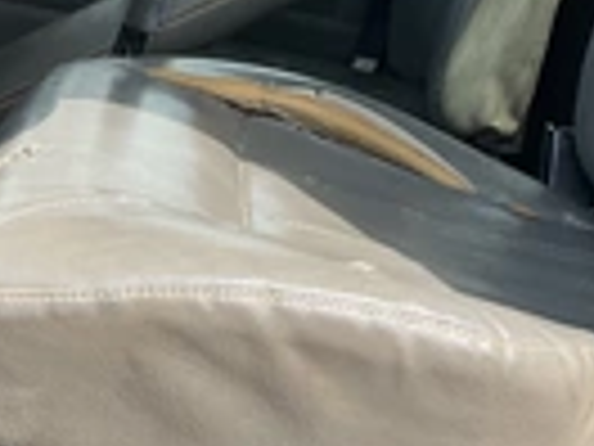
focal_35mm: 88
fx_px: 1510
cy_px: -41
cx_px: 468
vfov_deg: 16.3
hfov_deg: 22.0
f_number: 1.8
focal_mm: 3
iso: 25
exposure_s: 1/606
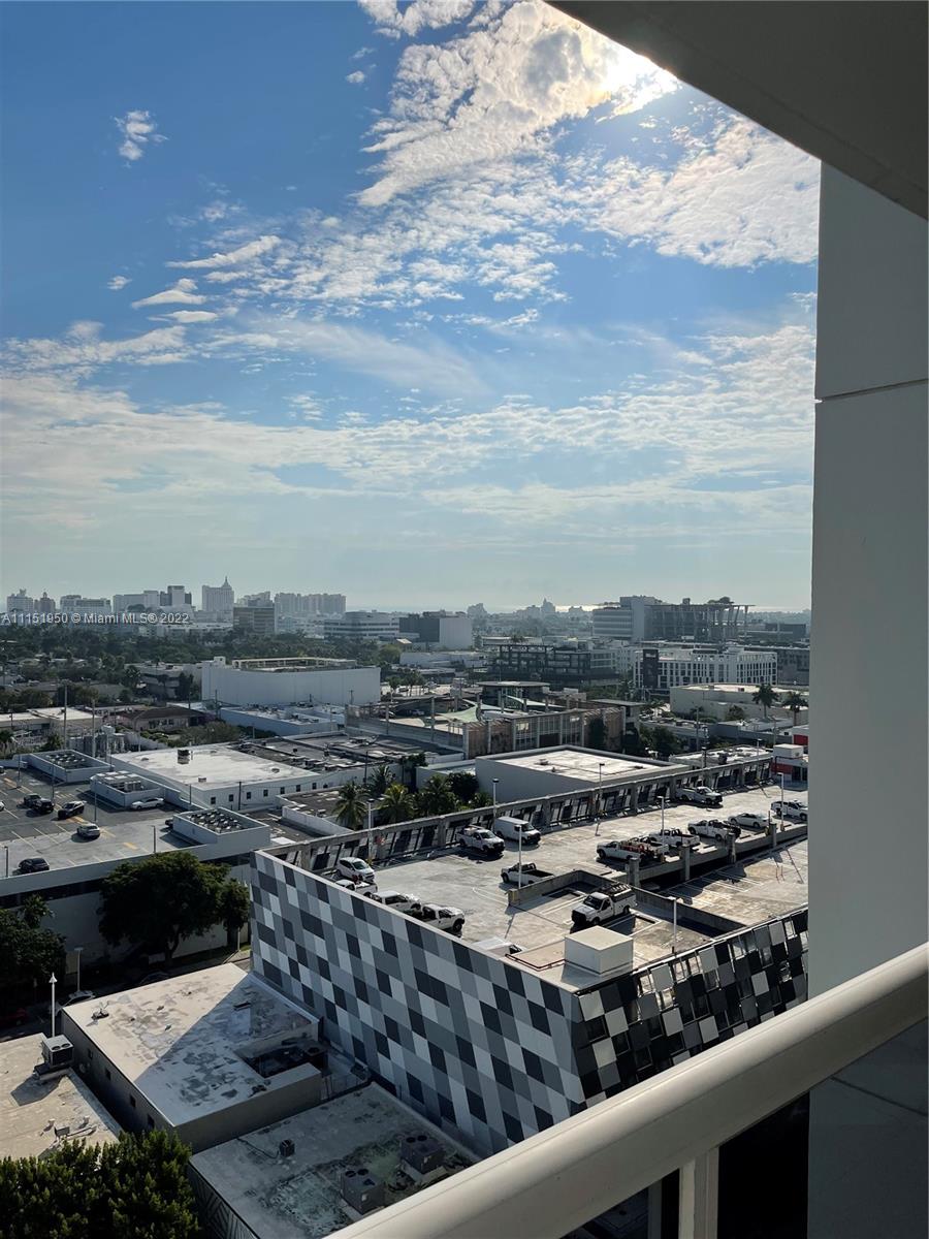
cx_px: 464
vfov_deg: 67.3
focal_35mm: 26
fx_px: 930
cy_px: 620
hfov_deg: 53.1
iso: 40
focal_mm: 5.1
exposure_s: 1/25000
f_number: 1.6
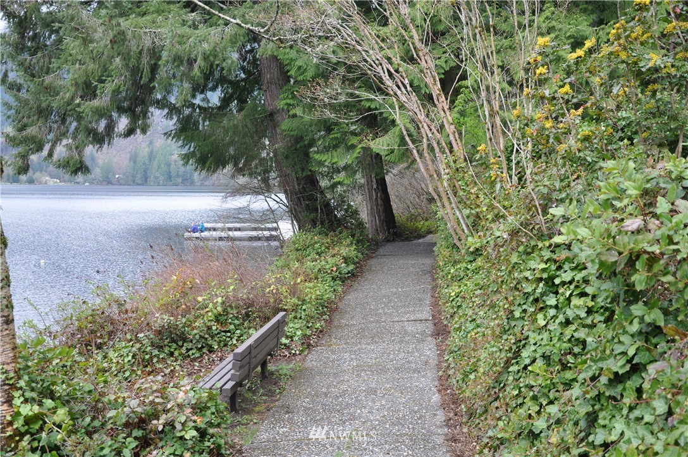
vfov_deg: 34.1
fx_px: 744
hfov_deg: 49.6
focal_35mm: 39
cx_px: 344
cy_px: 228
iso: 220
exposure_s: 1/125
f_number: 5.6
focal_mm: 26
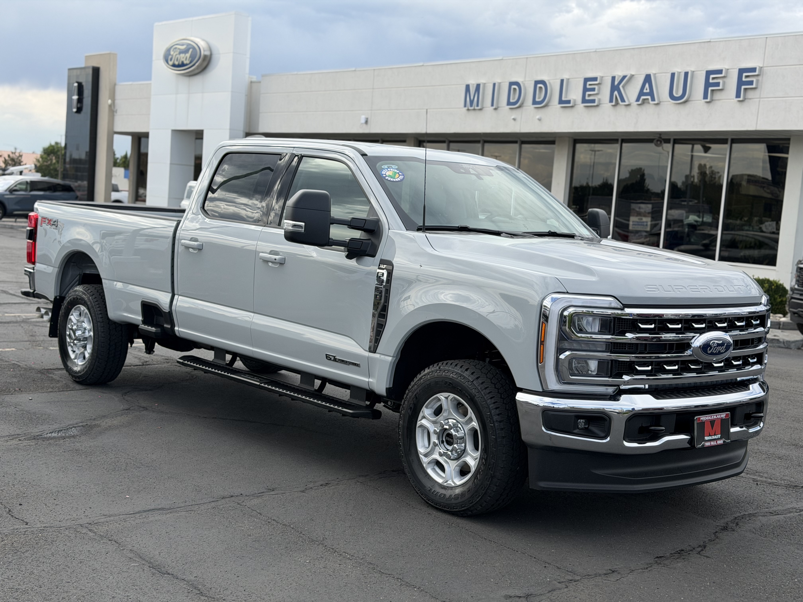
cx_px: 402
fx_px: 1113
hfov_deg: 39.7
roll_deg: -3.8
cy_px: 301
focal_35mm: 48
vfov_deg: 30.3
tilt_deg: -5.6
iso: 64
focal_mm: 6.76
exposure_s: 1/2342
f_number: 1.78
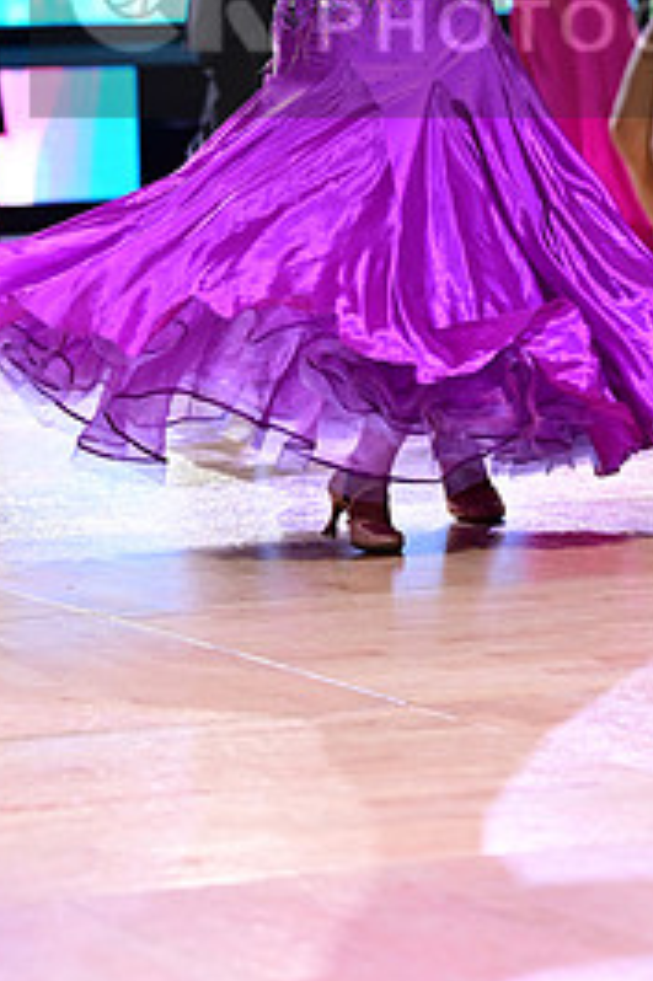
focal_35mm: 203
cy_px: -4
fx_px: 5530
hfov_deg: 6.7
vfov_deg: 10.1
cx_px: 539
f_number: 2.8
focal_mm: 93
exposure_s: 1/400
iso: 1600
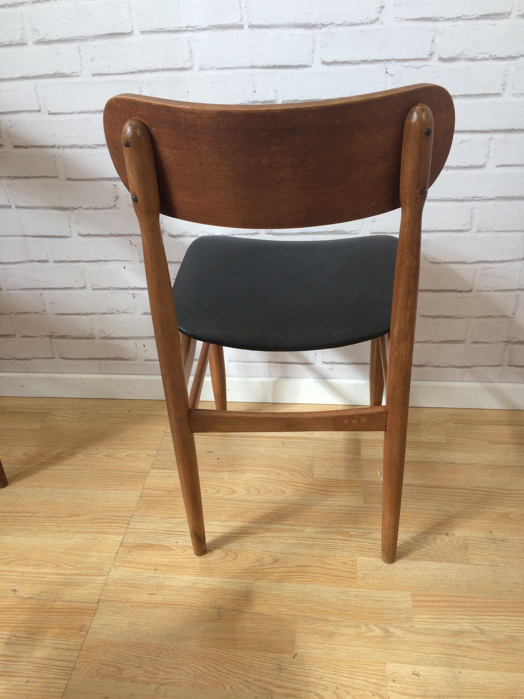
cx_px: 262
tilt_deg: -34.3
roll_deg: +5.7
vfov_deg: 61.7
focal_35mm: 29
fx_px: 585
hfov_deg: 48.2
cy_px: 350
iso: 50
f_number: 2.2
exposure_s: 1/100
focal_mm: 4.15
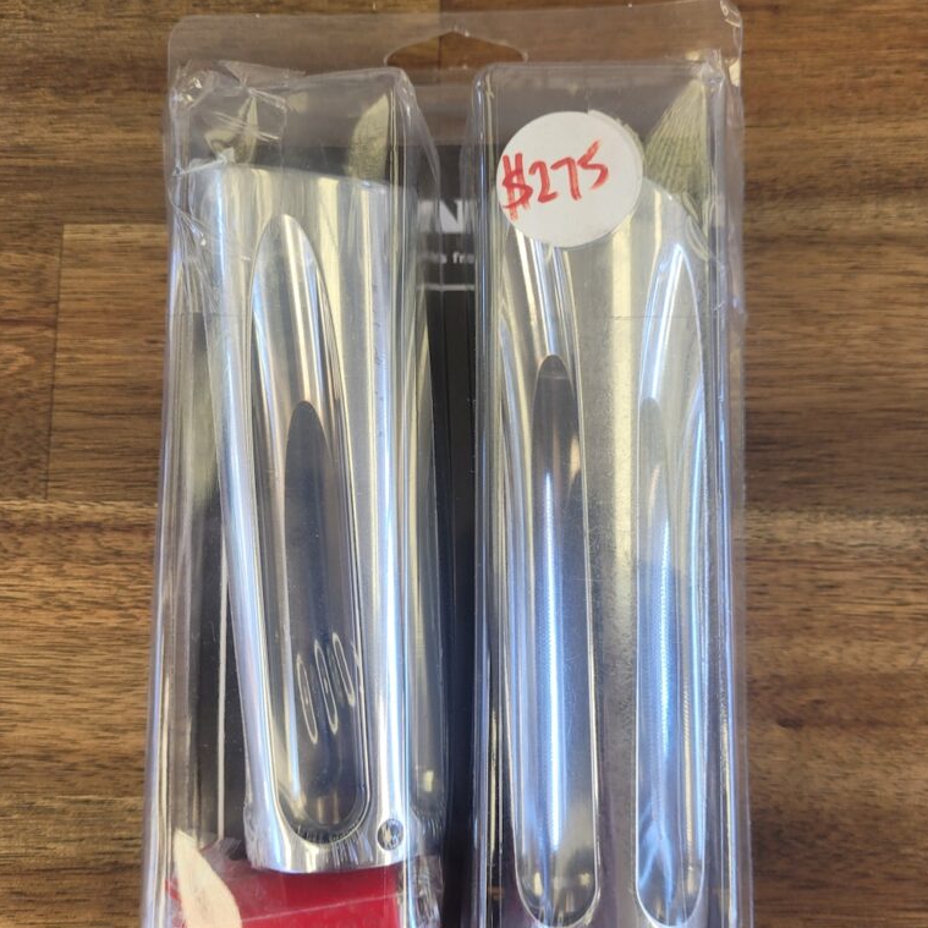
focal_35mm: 31
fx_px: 940
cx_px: 466
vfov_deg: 52.4
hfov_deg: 52.5
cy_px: 527
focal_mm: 5.4
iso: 64
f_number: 1.8
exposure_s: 1/100
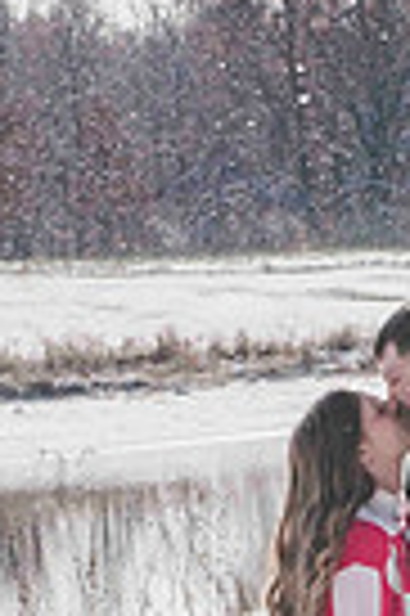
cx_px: 514
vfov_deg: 7.7
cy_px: 989
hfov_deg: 5.2
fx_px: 4504
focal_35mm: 263
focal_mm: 80
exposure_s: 1/1000
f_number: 16
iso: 640
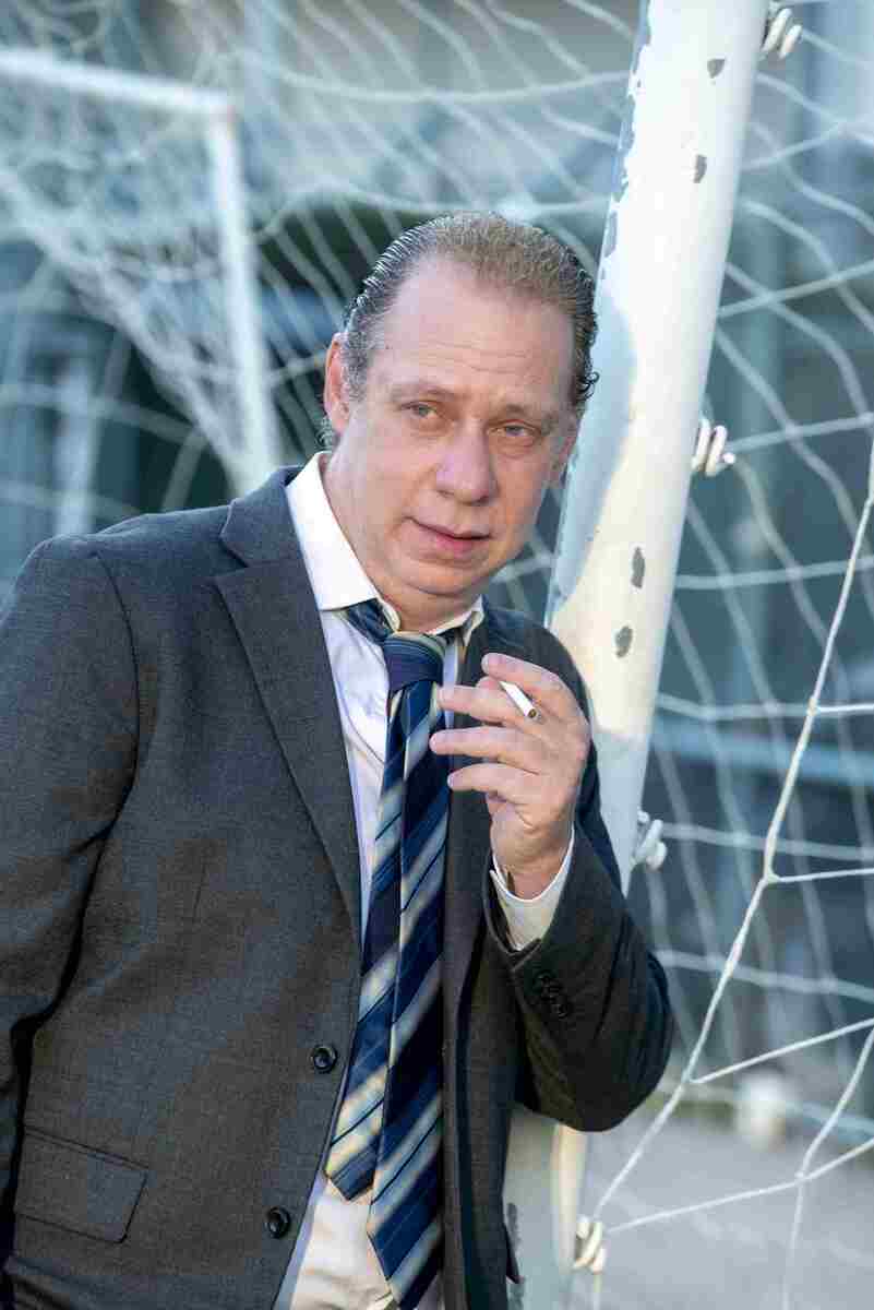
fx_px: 7276
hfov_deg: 6.9
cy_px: 655
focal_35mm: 200
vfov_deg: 10.3
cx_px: 437
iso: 800
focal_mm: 200
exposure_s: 1/320
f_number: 7.1
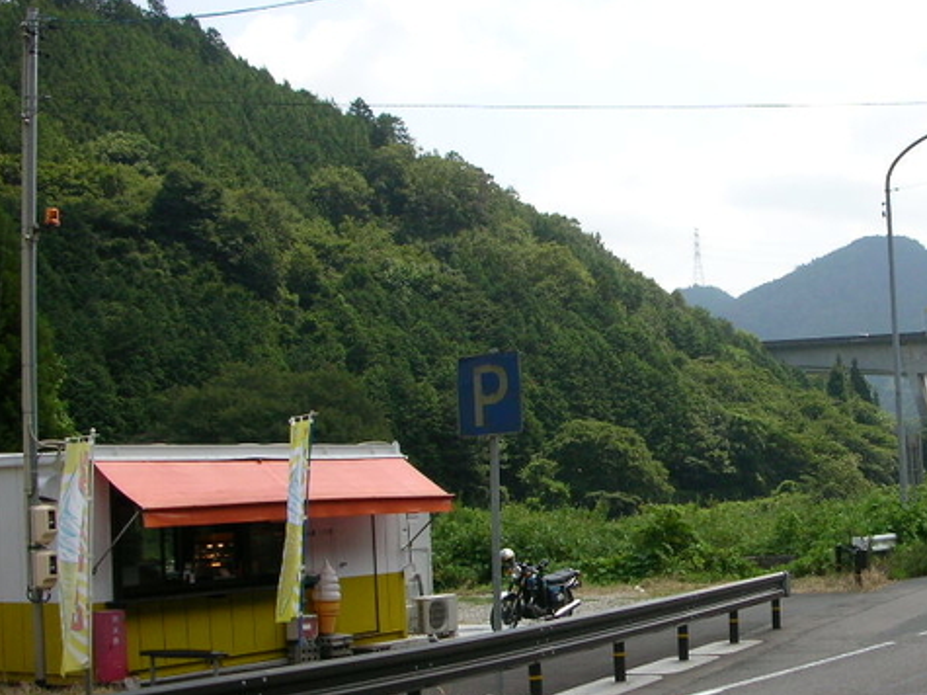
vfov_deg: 24.8
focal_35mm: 59
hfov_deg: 32.3
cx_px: 652
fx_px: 1580
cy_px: 410
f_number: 8.5
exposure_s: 1/110
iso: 50
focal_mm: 5.8
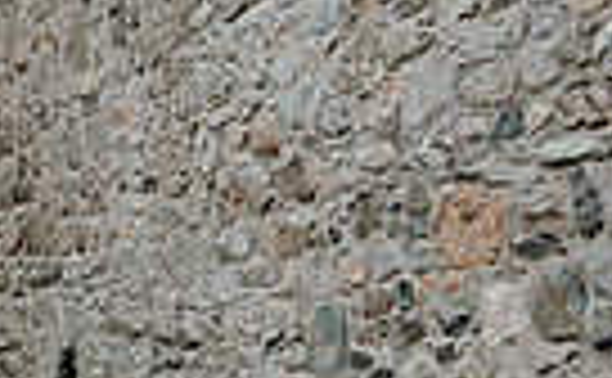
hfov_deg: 16.2
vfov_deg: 12.2
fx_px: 1746
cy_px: 418
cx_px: -540
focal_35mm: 105
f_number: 3.5
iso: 125
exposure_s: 1/160
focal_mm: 24
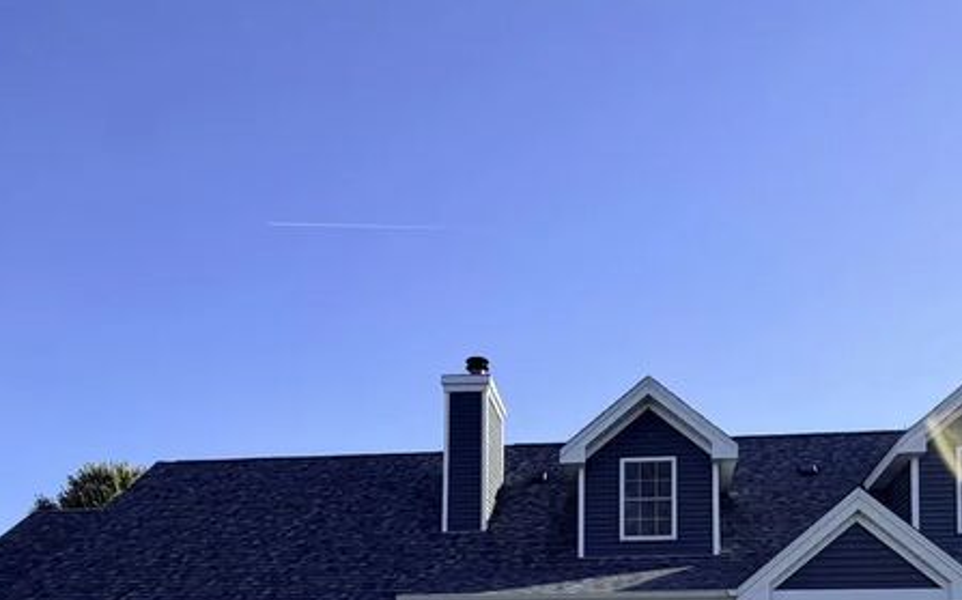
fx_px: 891
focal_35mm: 34
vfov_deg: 32.1
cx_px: 549
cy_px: 686
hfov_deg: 56.5
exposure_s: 1/770
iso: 32
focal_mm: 2.22
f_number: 2.2
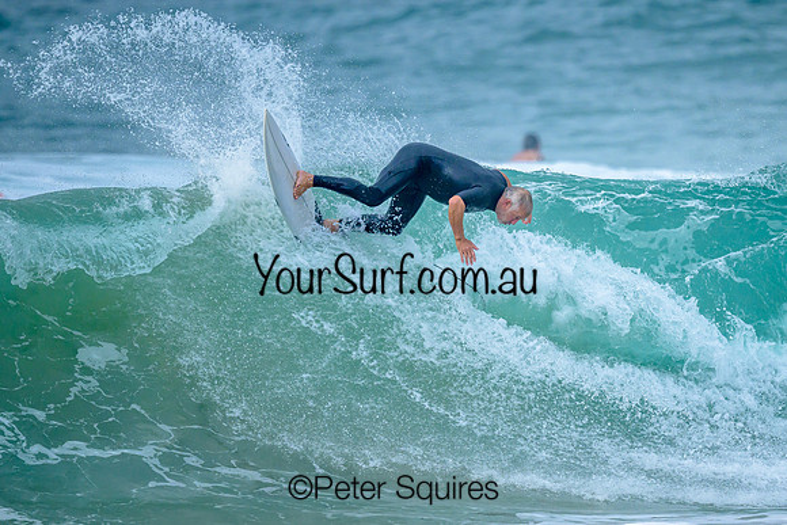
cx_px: 538
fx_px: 23928
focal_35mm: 1094
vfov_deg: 1.3
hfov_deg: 1.9
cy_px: 283
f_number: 6.3
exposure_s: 1/2000
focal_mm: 800
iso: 500
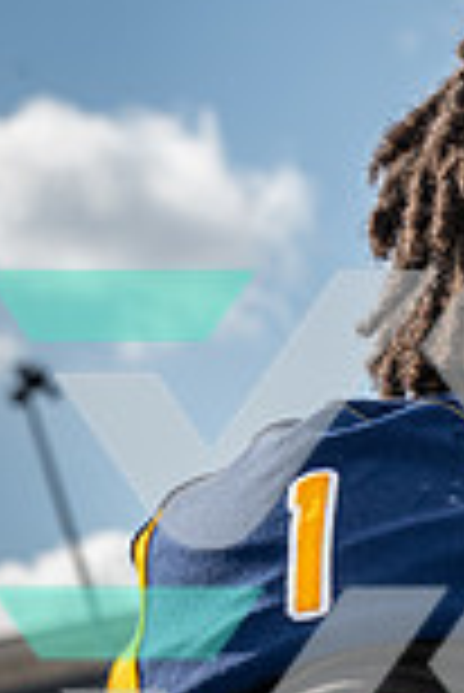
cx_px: 658
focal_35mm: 172
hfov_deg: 7.9
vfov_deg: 11.8
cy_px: 729
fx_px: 3318
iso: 125
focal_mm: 59
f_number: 8
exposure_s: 1/250
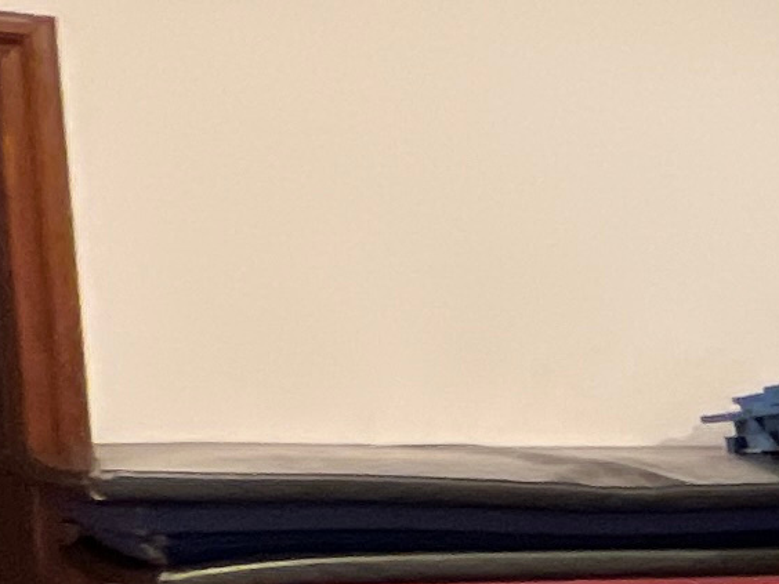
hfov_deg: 16.0
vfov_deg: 15.2
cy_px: 762
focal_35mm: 93
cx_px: 1594
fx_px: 2093
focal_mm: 1.57
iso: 250
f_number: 1.8
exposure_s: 1/24
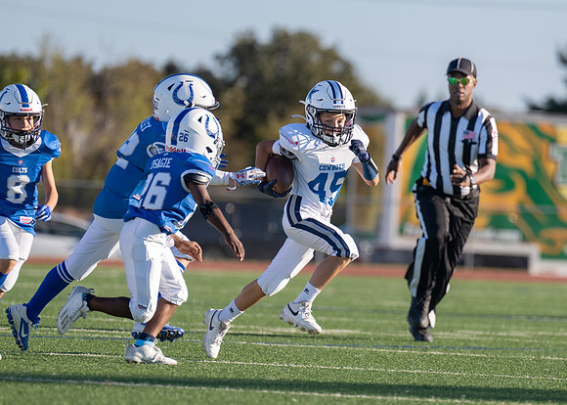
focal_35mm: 424
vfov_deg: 3.4
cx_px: 367
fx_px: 6826
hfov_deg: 4.8
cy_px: 239
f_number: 4
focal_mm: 280
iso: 200
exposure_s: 1/1600
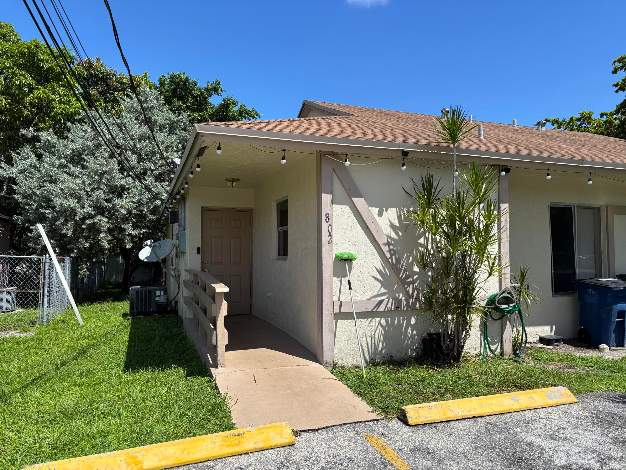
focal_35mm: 26
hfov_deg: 67.3
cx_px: 313
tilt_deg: +2.2
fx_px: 470
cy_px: 235
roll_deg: +0.2
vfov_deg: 53.1
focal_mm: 5.96
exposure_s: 1/3311
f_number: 1.6
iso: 50
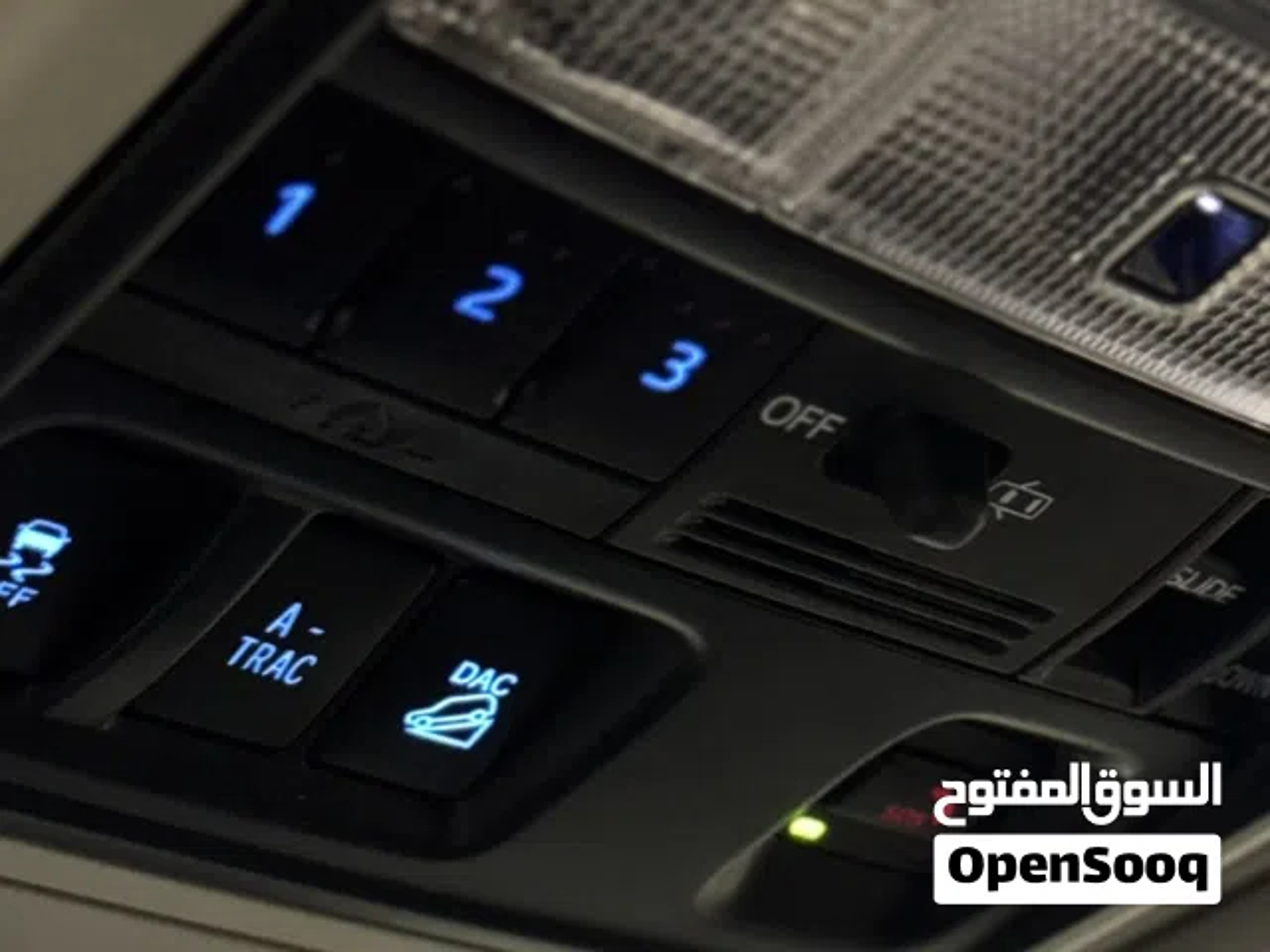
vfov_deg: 30.3
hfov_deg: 39.7
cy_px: 476
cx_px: 635
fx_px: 1761
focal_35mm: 48
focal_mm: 6.76
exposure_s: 1/15
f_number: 1.78
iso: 2000
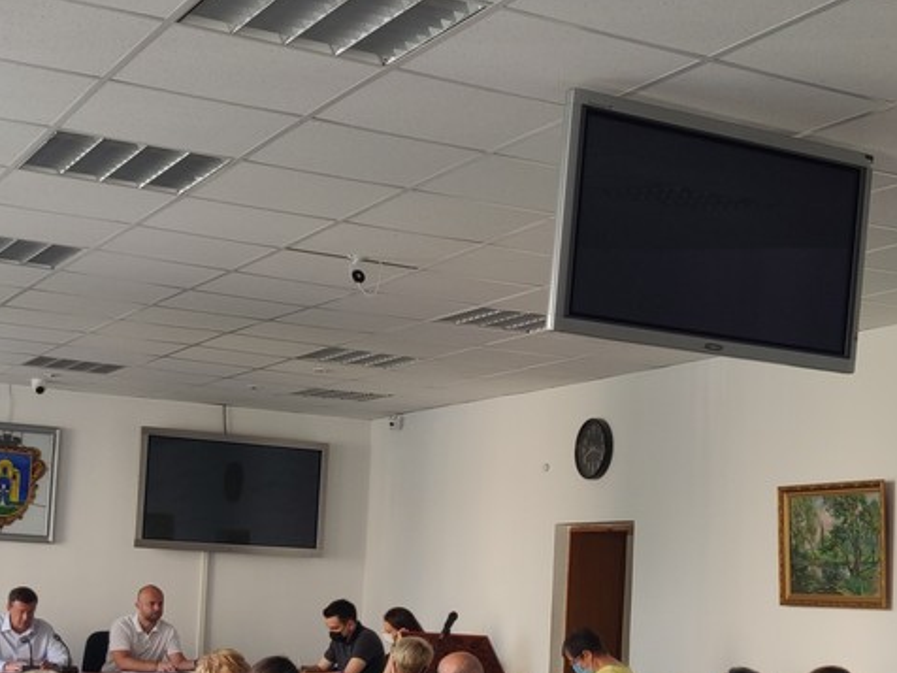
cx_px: 539
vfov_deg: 23.1
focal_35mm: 63
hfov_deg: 30.6
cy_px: 494
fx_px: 1633
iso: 200
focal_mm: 4.25
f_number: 1.7
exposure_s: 1/50
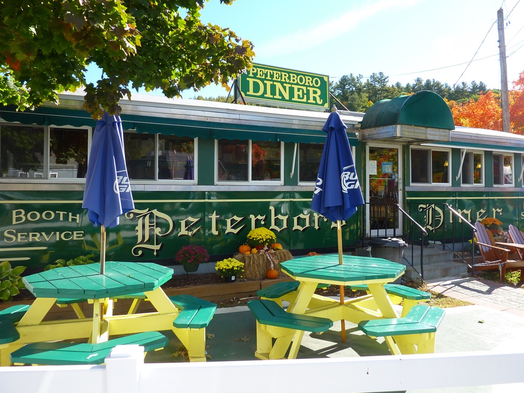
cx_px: 262
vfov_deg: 54.9
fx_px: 378
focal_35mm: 25
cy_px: 196
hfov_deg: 69.4
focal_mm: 4.1
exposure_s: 1/200
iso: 80
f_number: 4
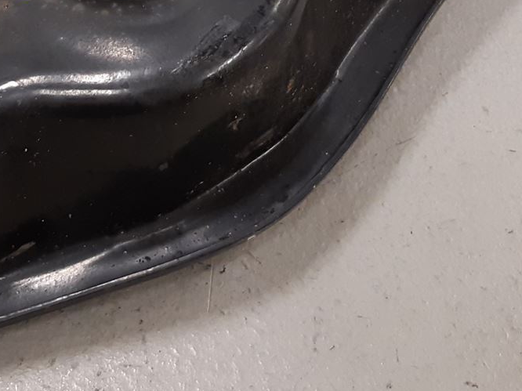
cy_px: -20
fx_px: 1206
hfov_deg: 24.2
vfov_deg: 17.9
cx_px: 154
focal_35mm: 80
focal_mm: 3.93
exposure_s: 1/50
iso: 125
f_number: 1.7
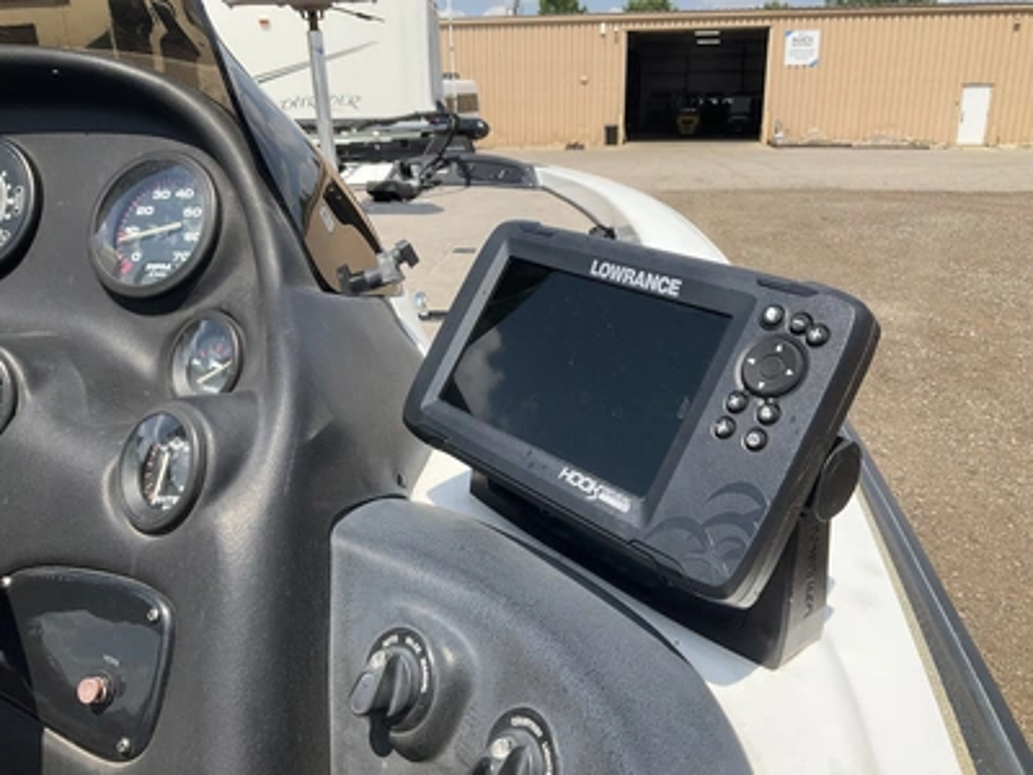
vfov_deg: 48.2
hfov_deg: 61.7
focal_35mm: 29
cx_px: 516
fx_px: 865
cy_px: 388
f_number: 1.8
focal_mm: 3
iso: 25
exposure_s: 1/1675
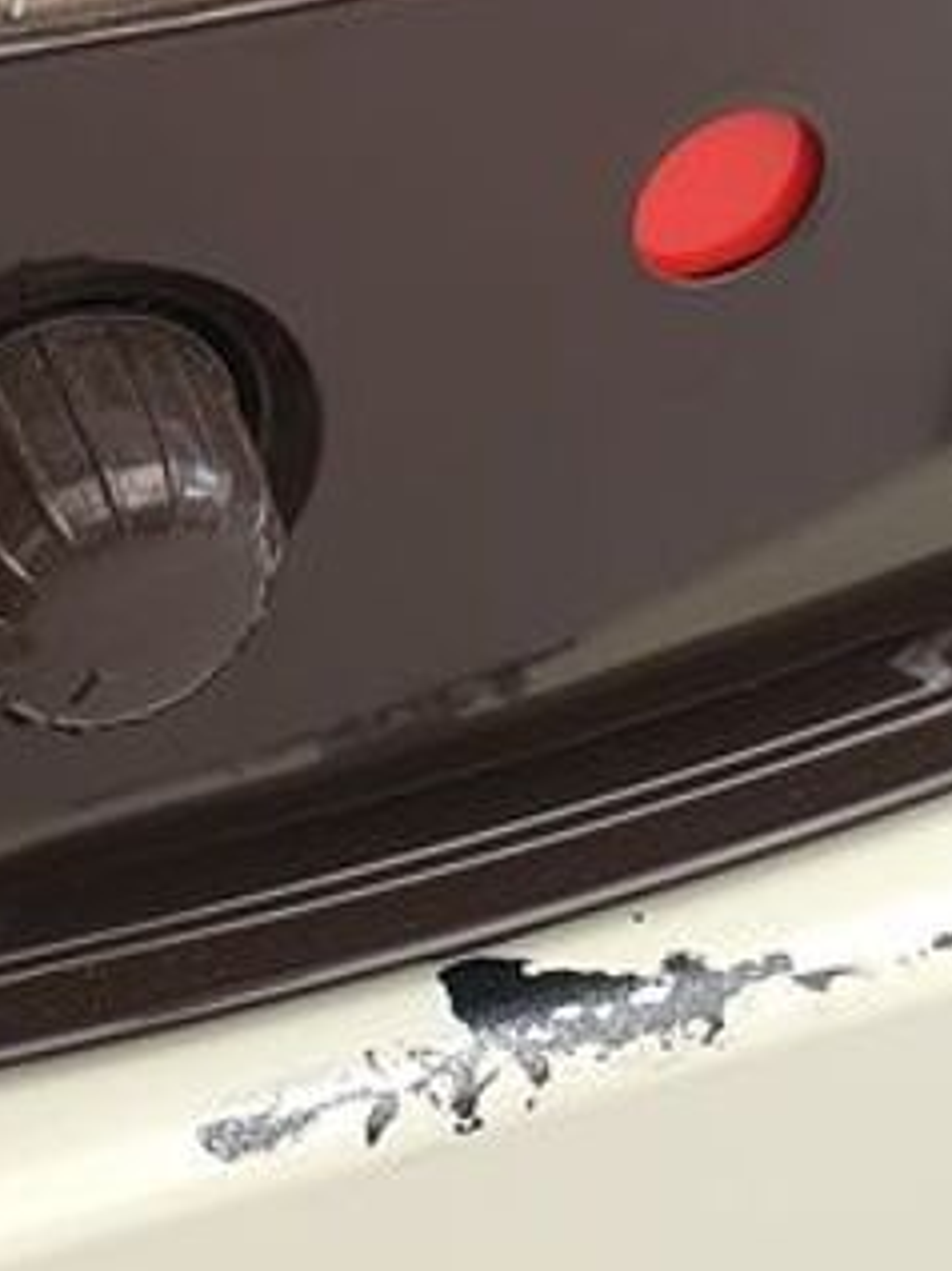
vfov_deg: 17.2
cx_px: 100
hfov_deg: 13.4
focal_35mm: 109
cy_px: -250
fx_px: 4002
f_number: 2.4
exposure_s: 1/100
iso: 125
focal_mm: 4.3
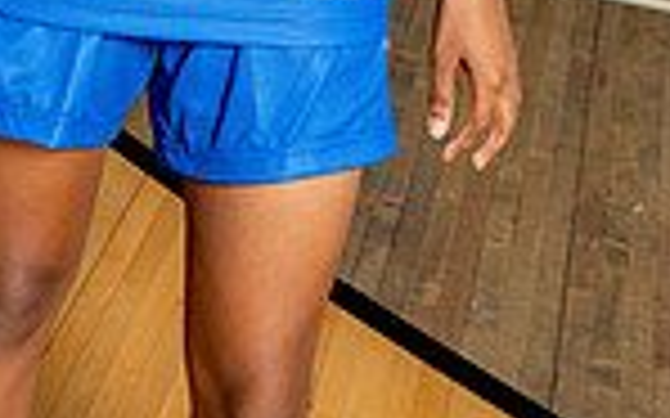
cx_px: 234
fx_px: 2245
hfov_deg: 16.9
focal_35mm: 123
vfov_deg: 9.5
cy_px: -566
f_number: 8
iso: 400
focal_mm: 40
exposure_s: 1/250
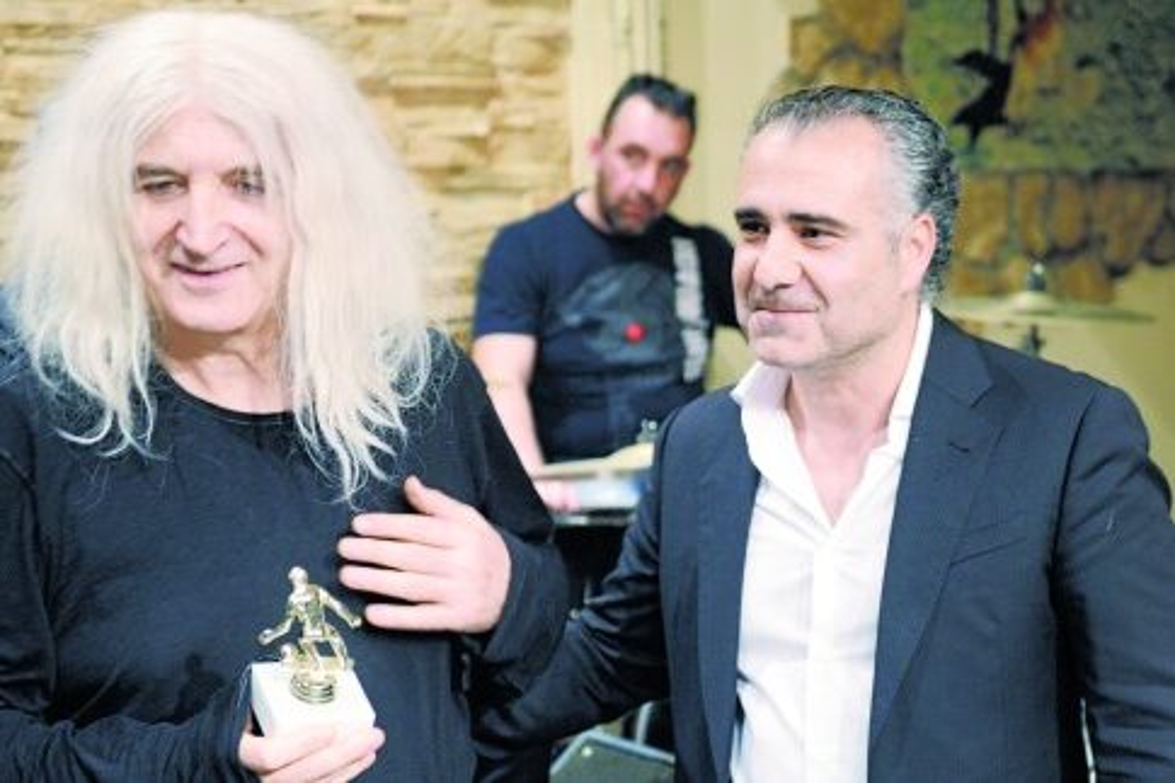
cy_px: 392
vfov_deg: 31.9
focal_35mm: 42
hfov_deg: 46.4
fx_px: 1370
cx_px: 588
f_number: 2.8
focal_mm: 42
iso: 1600
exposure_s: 1/50
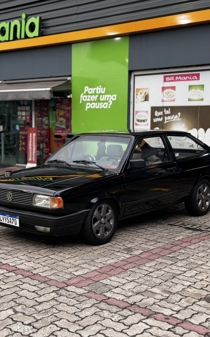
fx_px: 467
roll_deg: -0.6
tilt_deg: -5.9
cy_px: 169
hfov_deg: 25.3
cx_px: 99
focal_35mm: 51
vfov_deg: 39.6
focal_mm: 6.76
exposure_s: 1/60
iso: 125
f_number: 1.78
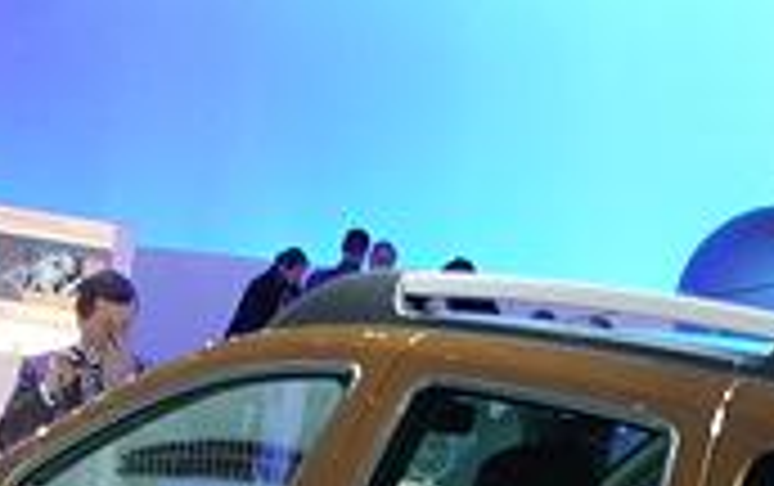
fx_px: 3358
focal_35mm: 159
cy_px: 803
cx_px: 662
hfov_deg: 13.1
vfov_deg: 8.1
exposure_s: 1/40
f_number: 5.6
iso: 800
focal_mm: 28
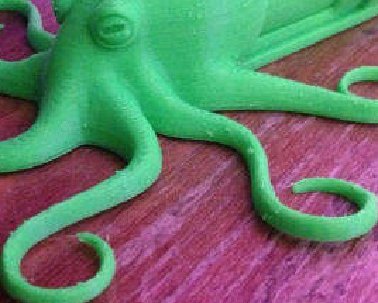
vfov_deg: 23.6
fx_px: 717
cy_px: 76
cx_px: 129
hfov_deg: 29.4
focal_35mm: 64
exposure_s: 1/15
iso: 800
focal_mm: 4.12
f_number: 2.4
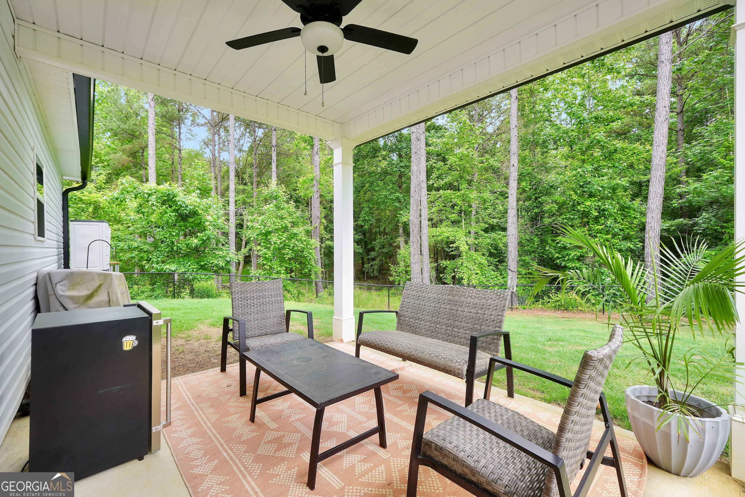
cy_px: 248
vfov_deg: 77.3
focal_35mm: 15
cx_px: 372
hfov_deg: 100.4
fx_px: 310
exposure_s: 1/60
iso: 100
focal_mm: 10
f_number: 4.5
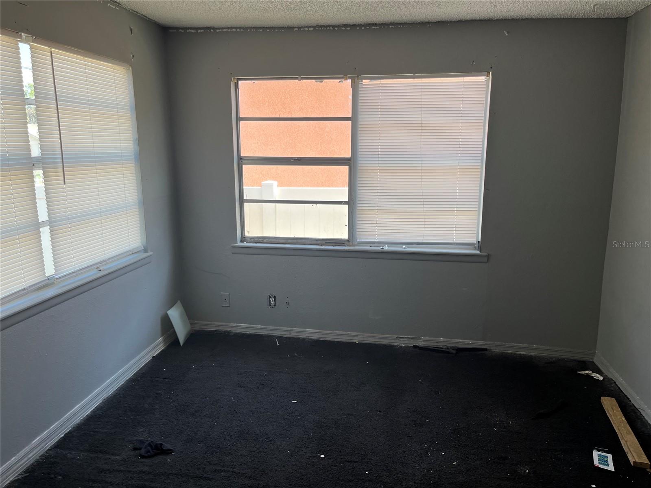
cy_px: 244
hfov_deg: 67.3
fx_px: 489
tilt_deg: -10.3
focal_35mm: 26
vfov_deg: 53.1
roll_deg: +0.7
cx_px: 326
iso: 40
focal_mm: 5.1
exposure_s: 1/175
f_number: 1.6
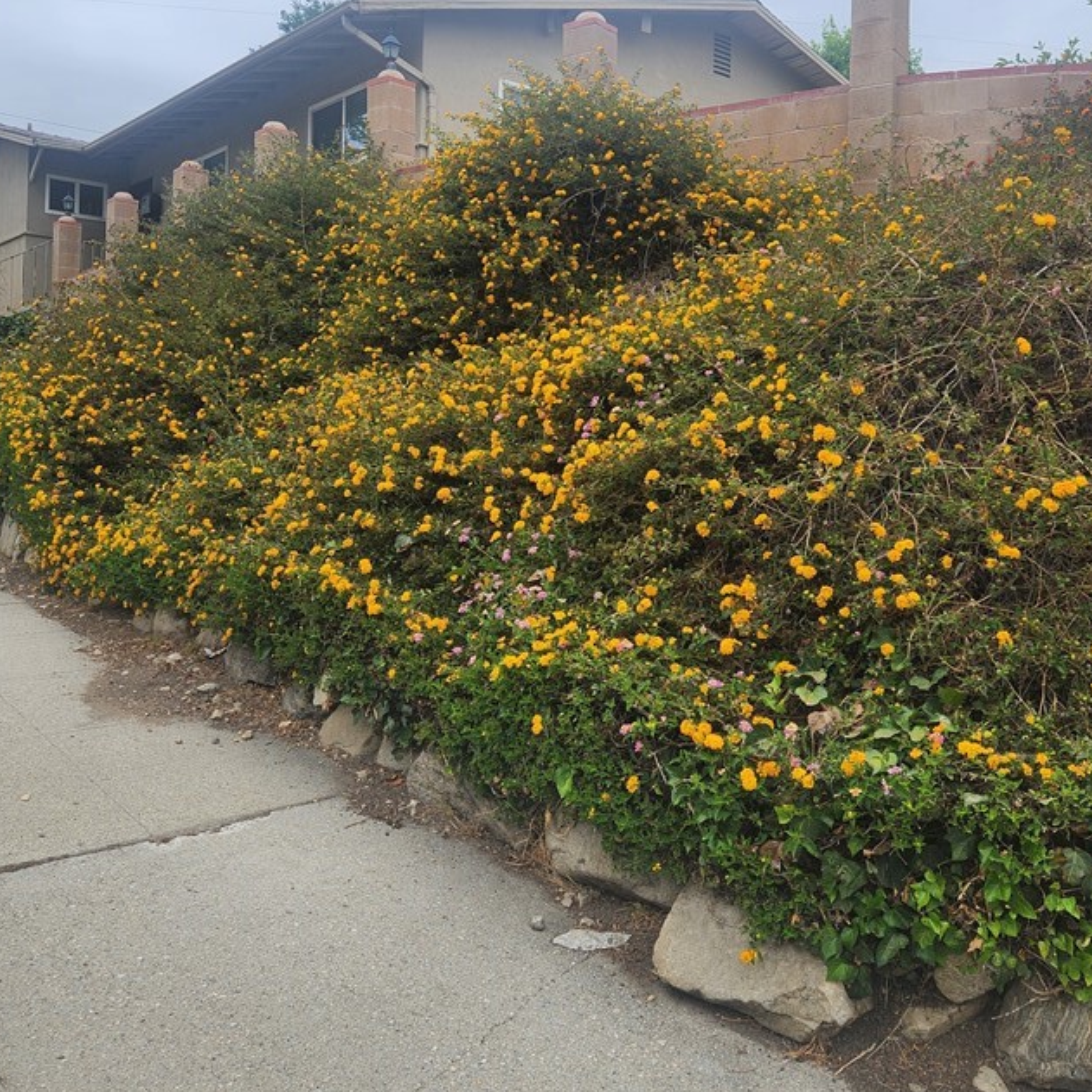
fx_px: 1178
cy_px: 441
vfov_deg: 49.5
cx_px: 646
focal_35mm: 33
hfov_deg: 49.5
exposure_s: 1/1449
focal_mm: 5.4
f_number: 1.8
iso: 20
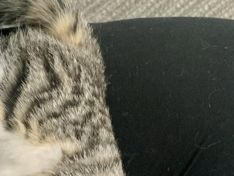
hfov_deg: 26.1
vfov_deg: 17.7
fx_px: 500
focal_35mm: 74
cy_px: 267
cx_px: 65
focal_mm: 4.25
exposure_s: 1/60
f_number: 1.8
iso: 160
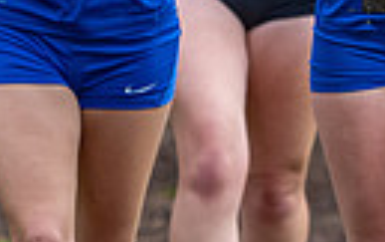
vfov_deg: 1.1
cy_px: 43
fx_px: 12744
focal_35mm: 1213
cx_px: 289
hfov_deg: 1.7
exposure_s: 1/1000
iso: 560
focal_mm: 200
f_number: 2.8
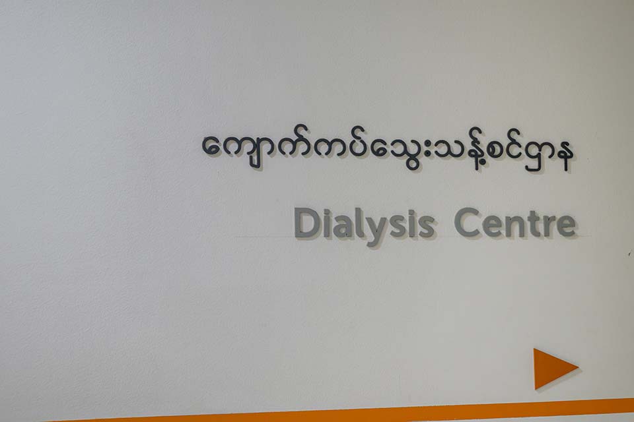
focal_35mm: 200
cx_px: 317
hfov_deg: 10.3
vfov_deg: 6.9
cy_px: 211
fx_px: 3522
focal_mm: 200
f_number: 4
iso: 800
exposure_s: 1/200
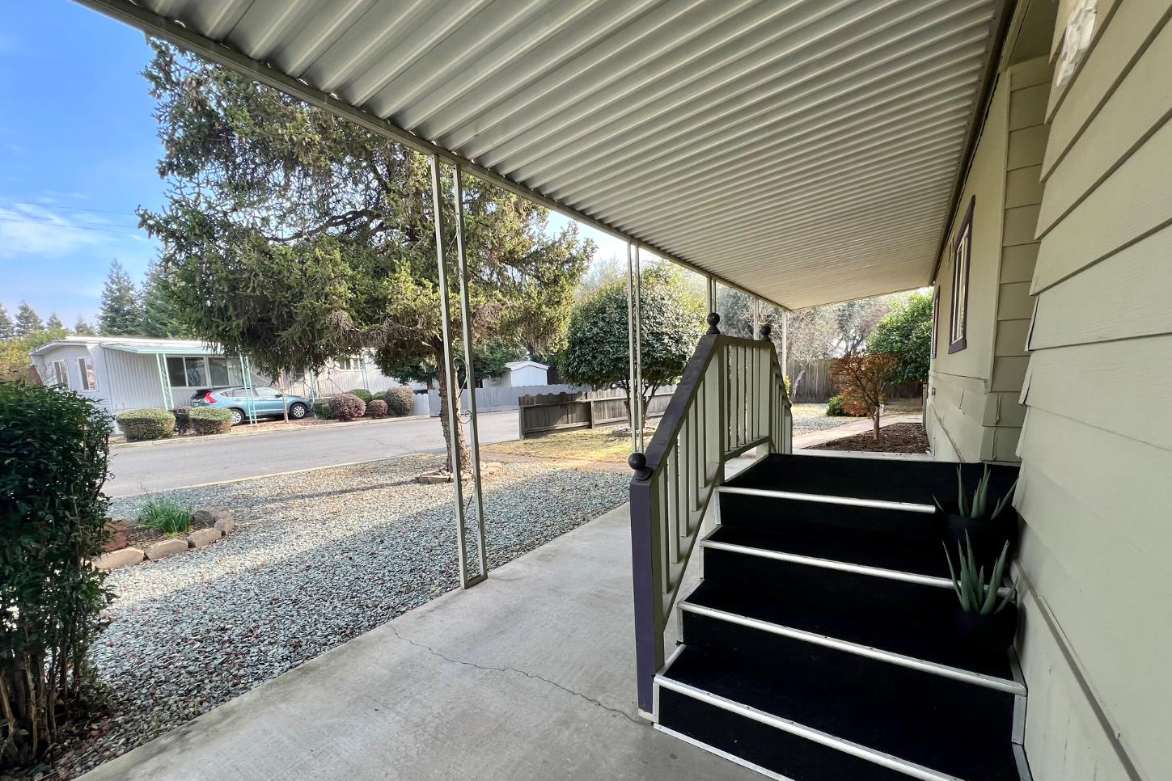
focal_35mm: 14
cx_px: 586
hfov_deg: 104.3
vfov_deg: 80.8
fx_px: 456
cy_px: 441
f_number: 1.8
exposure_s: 1/190
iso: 32
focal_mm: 1.57
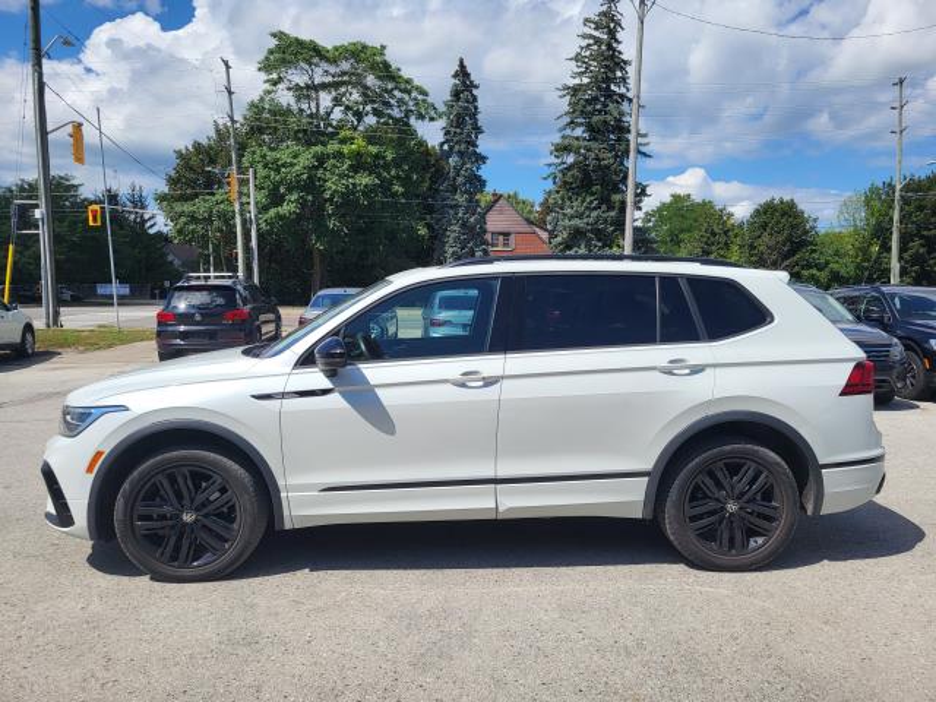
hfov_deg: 67.3
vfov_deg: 53.1
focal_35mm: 26
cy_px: 351
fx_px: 703
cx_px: 468
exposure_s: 1/4187
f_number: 1.8
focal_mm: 5.4
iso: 40
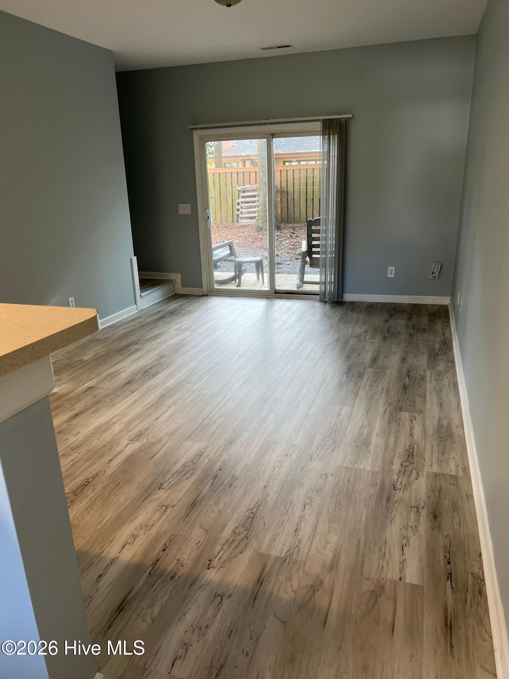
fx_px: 510
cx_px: 254
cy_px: 340
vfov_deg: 67.3
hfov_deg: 53.1
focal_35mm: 26
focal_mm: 5.7
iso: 64
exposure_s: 1/60
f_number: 1.5
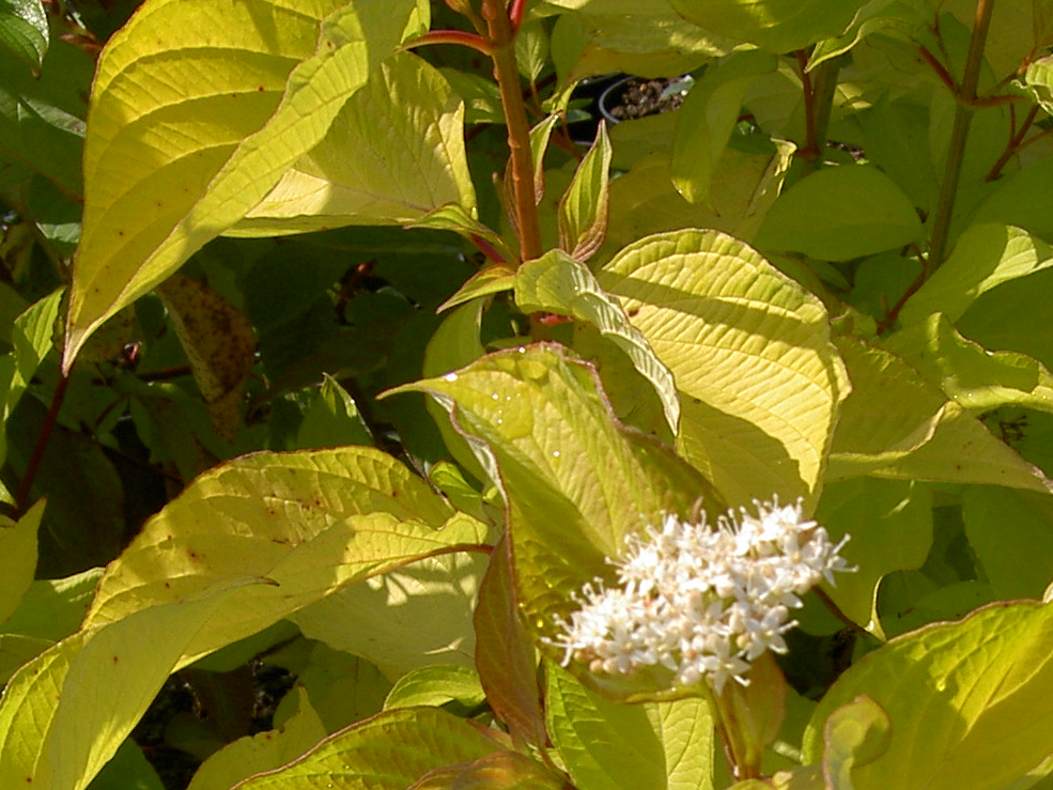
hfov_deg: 19.3
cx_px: 944
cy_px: 983
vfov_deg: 14.3
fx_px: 3042
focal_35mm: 100
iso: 50
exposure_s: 1/400
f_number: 4.9
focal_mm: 6.3
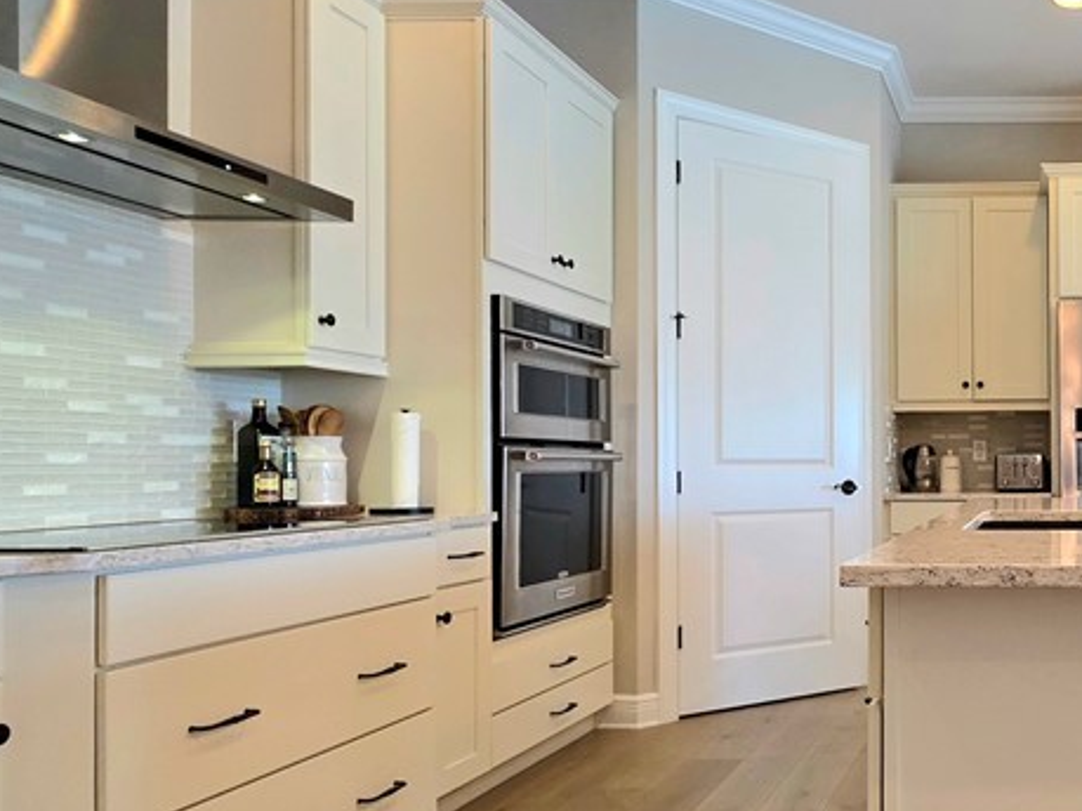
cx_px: 1040
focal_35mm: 29
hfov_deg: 51.6
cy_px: 516
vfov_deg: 47.7
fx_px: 906
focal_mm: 2.2
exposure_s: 1/120
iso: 160
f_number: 1.9
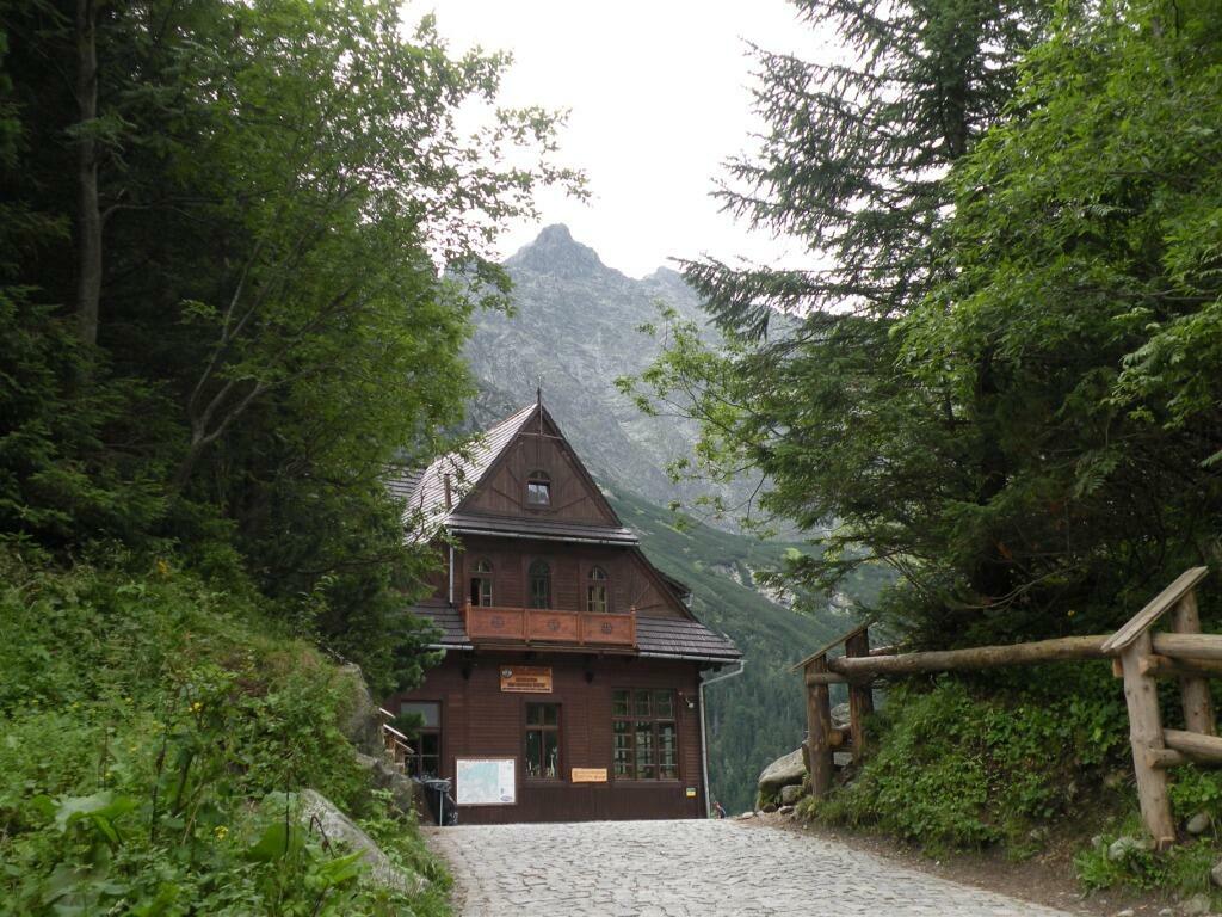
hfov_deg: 44.8
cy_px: 458
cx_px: 611
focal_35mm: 42
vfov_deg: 34.3
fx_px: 1483
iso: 64
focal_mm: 7.4
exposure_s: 1/95
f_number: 3.5
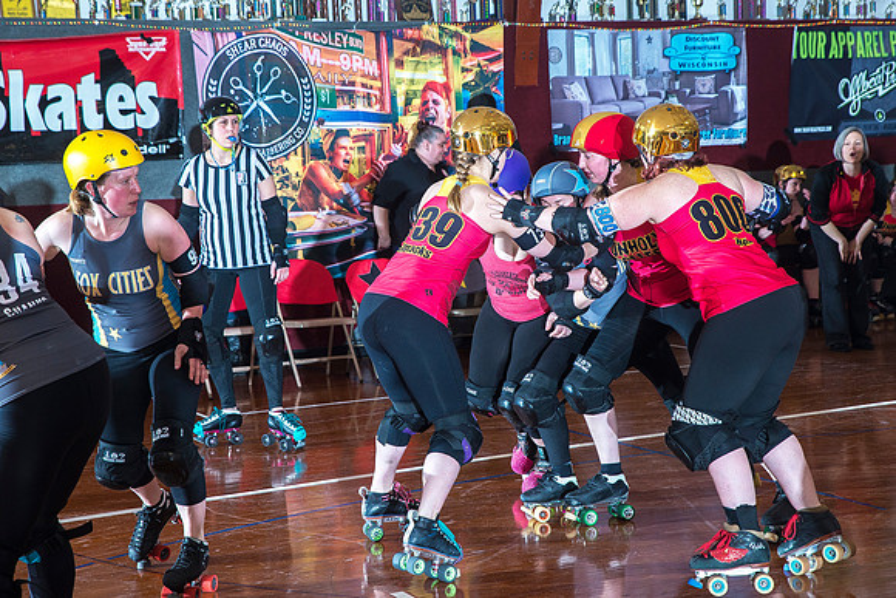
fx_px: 1870
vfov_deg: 18.2
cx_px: 459
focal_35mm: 75
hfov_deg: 26.9
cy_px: 277
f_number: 5.6
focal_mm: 70
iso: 800
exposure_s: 1/160
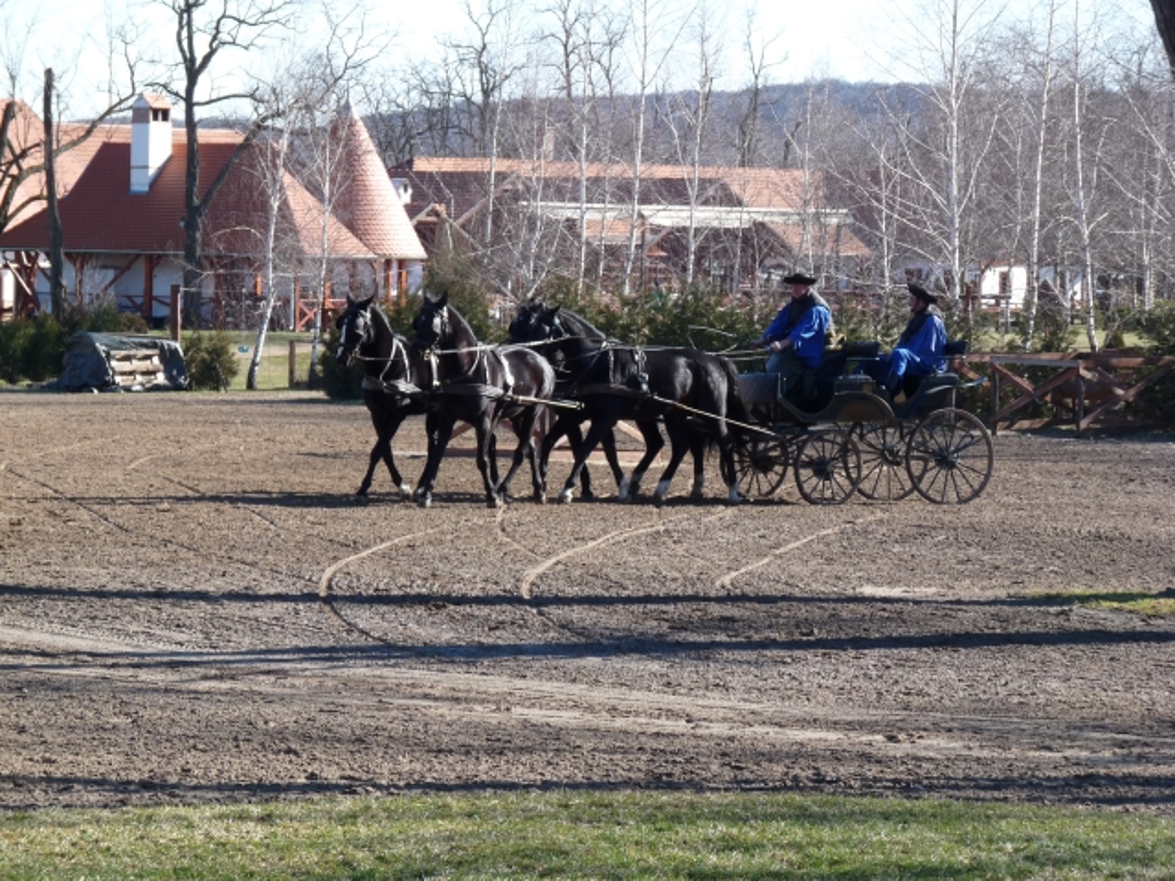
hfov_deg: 13.5
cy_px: 440
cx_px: 588
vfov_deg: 10.2
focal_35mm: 146
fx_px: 4956
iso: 100
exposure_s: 1/200
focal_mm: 26
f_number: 5
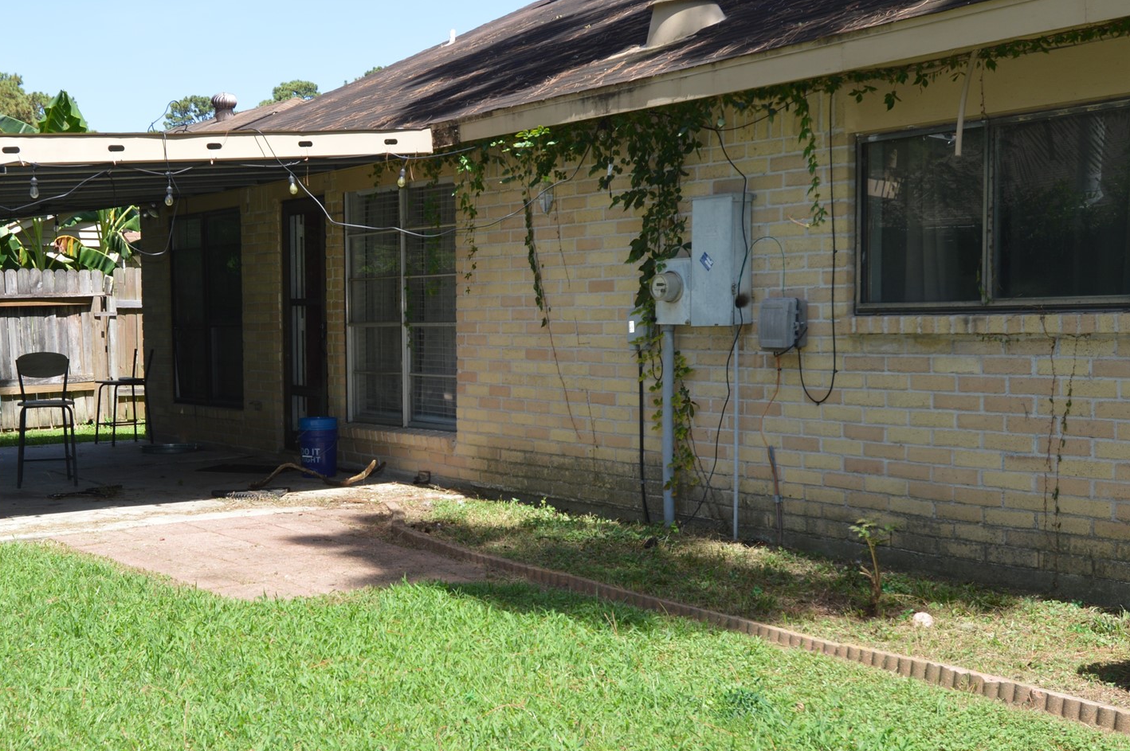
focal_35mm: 46
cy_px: 420
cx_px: 361
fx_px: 1443
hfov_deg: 42.1
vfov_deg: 29.2
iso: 100
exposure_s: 1/160
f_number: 6.3
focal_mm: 20
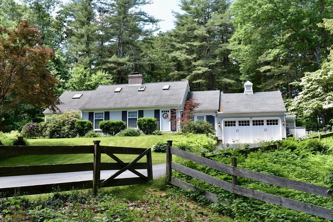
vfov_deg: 34.2
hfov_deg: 49.5
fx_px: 361
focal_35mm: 39
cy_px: 111
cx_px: 166
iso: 400
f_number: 9
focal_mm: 26
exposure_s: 1/100
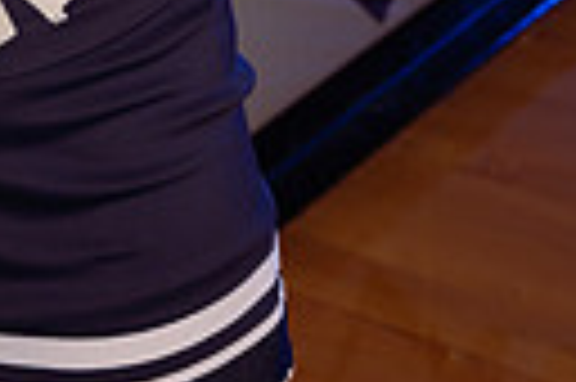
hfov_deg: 11.0
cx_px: 86
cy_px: -571
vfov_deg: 6.9
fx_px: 2972
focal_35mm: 186
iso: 100
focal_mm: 53
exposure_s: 1/250
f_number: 5.6
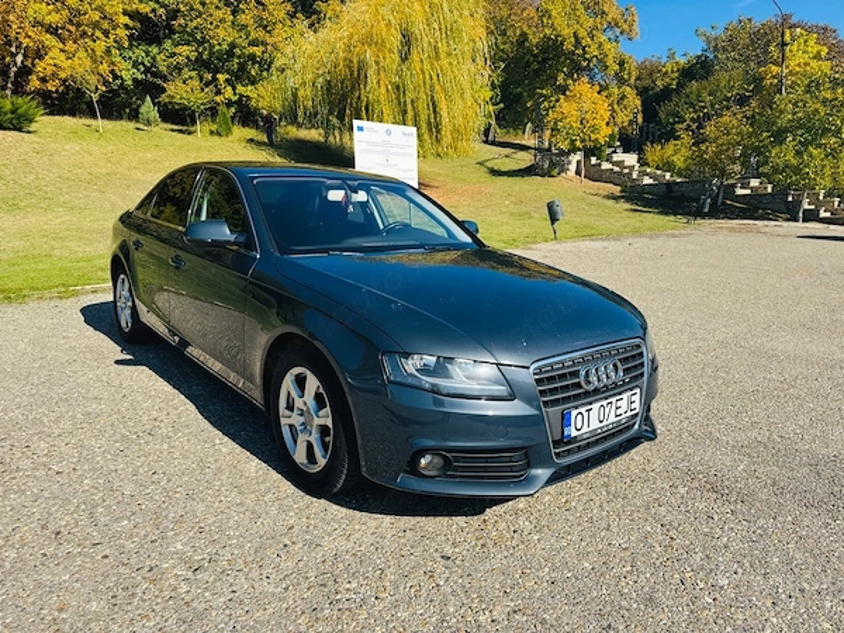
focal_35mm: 24
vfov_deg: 56.8
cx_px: 422
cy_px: 316
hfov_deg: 71.6
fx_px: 585
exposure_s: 1/3802
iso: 80
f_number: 1.78
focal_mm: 6.76
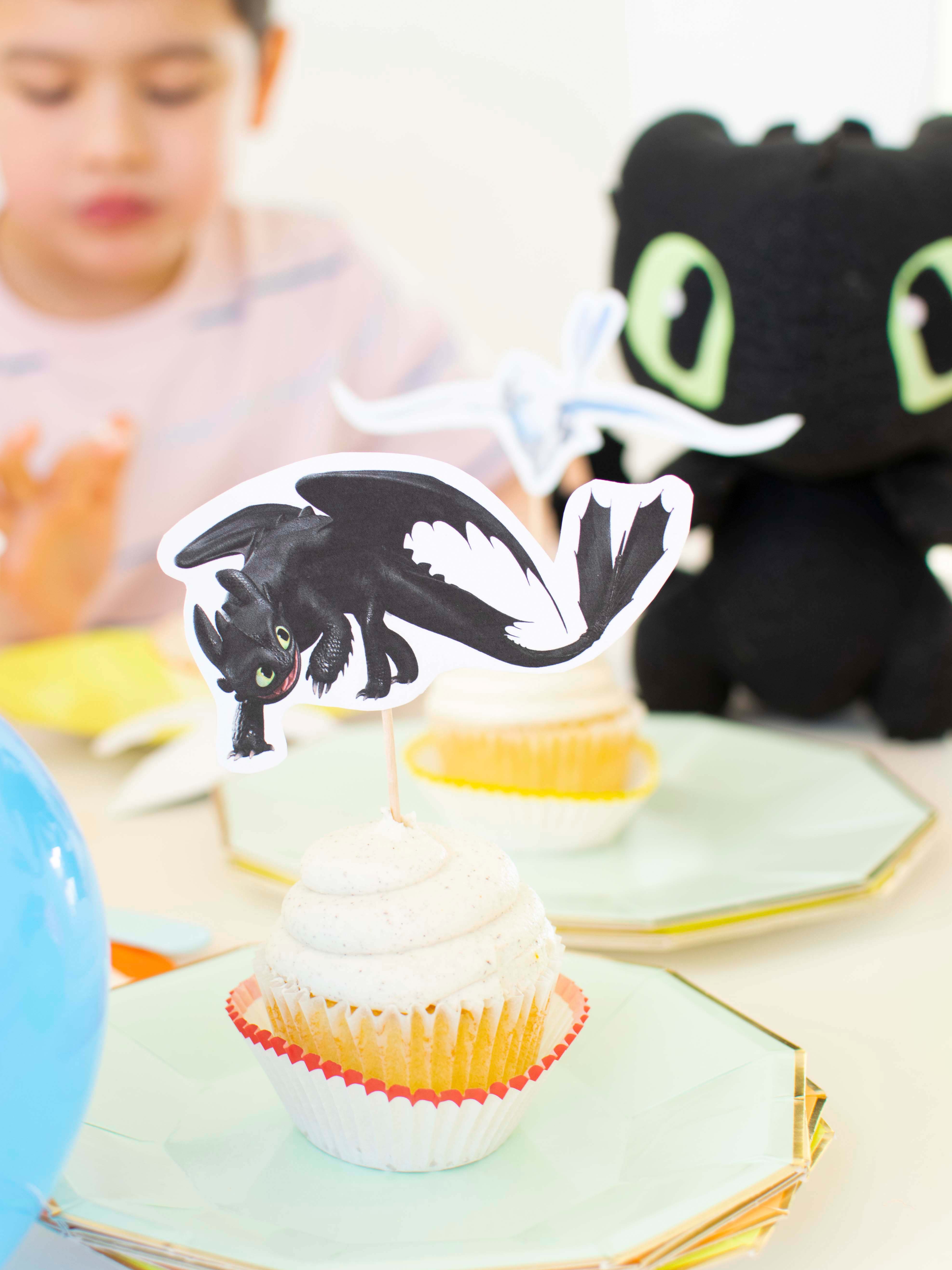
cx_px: 471
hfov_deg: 25.4
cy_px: 652
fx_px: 2110
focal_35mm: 58
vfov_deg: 33.5
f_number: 3.5
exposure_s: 1/30
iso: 200
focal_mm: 35
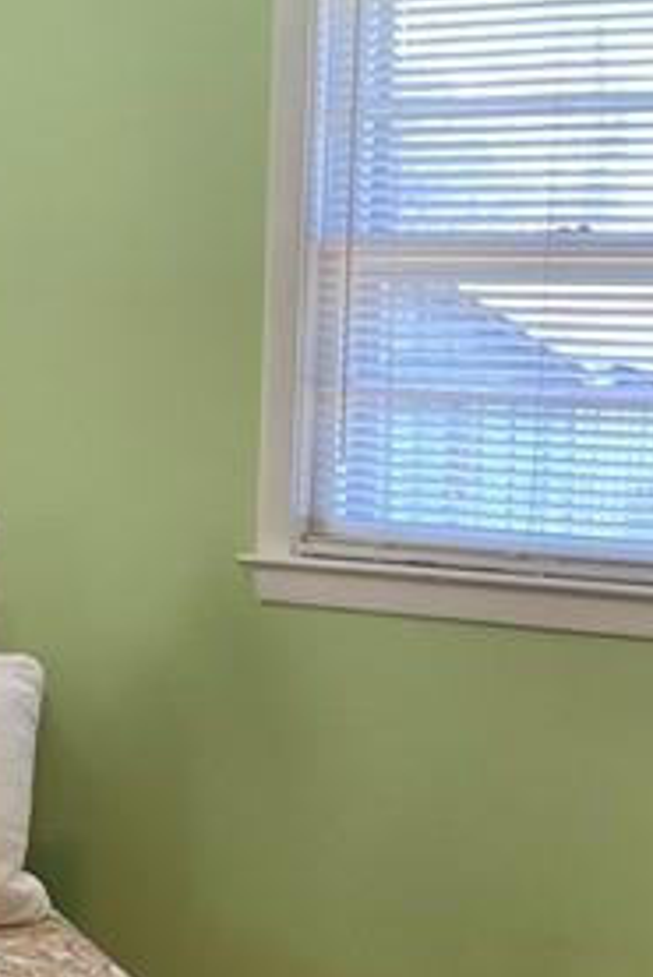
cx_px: -106
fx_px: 2717
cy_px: 504
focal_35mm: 100
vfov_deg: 20.4
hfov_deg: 13.4
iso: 80
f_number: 1.8
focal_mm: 4.25
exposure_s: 1/120
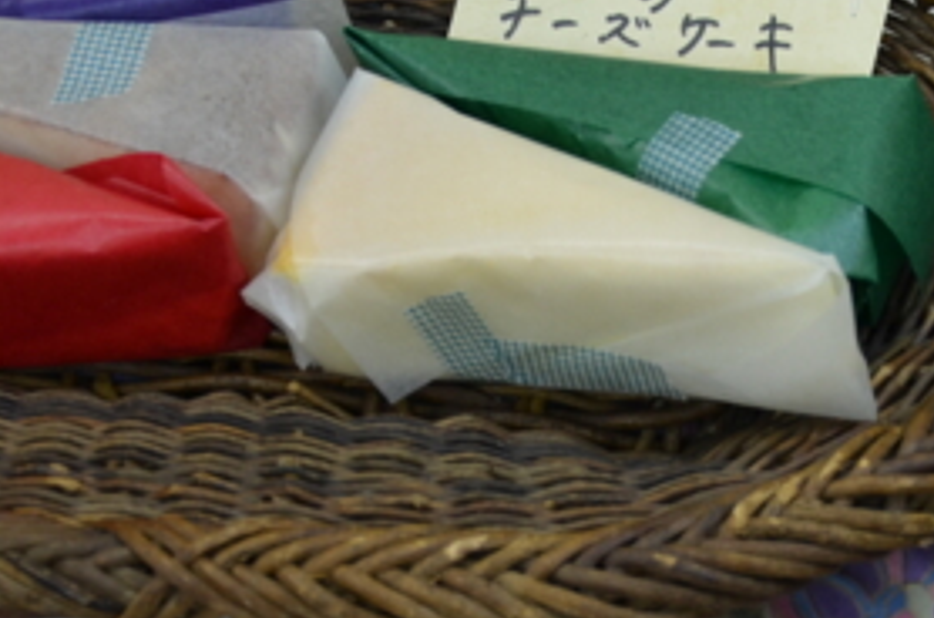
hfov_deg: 11.3
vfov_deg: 7.5
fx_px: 4685
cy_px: 453
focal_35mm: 181
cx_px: 790
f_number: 4.8
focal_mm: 42
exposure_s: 1/80
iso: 400
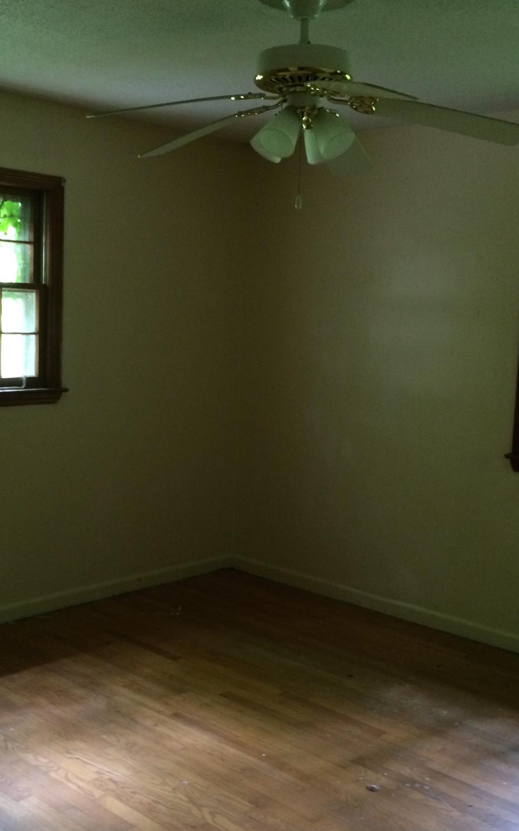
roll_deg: +0.3
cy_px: 439
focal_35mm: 41
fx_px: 928
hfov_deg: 31.2
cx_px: 236
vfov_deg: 48.2
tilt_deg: -6.6
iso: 250
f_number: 2.2
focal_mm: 4.15
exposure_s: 1/15
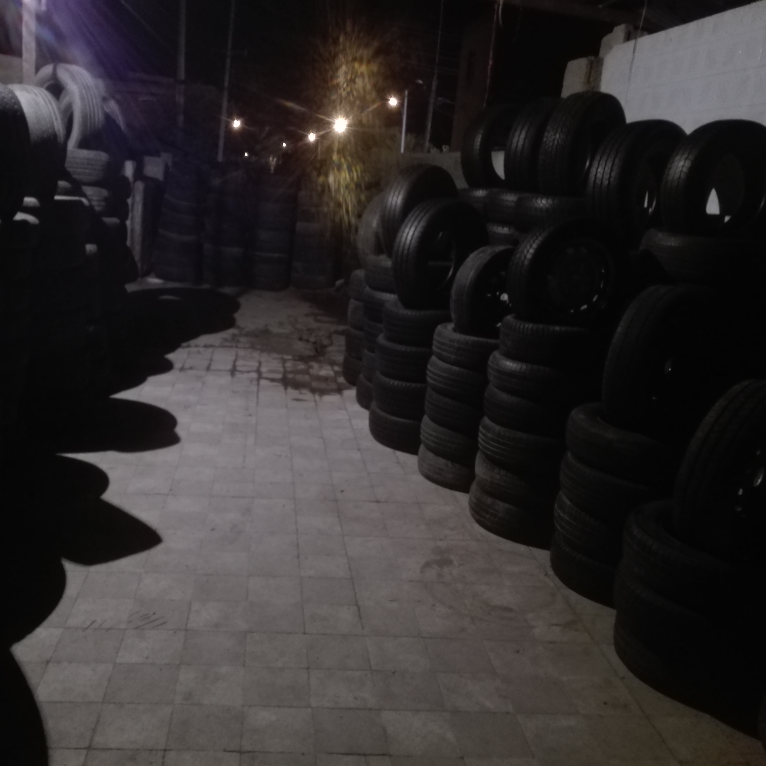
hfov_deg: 50.8
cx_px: 311
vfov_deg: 51.1
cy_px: 384
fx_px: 801
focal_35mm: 32
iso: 1680
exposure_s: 1/14
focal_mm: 3.79
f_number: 2
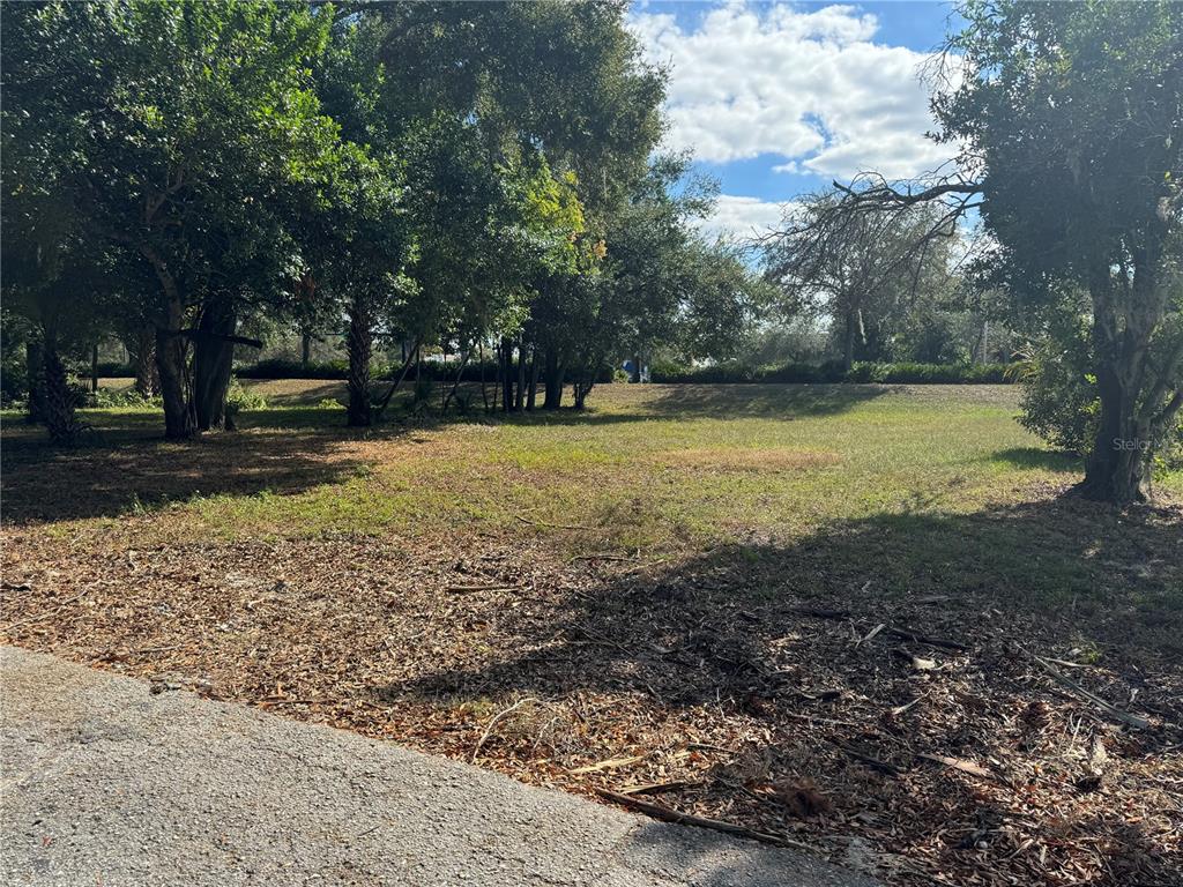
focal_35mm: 24
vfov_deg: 56.8
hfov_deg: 71.6
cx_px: 592
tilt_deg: -3.8
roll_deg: -0.3
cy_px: 444
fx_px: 820
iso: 80
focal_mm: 6.76
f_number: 1.78
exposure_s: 1/2833
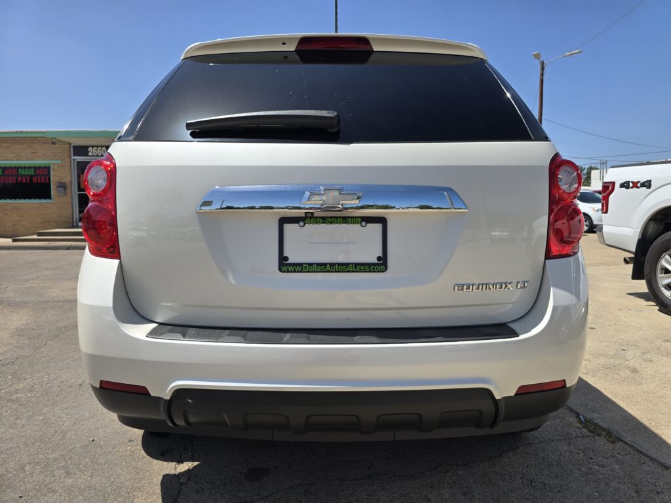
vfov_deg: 58.9
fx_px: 446
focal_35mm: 23
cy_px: 252
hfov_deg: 73.9
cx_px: 336
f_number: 1.7
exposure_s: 1/914
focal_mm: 6.3
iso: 12
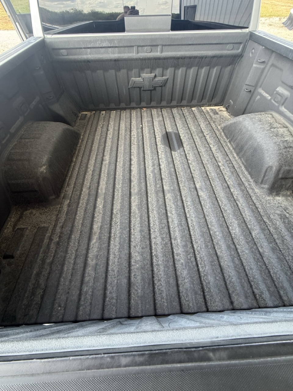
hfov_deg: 85.7
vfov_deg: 102.1
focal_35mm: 14
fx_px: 158
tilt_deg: -55.0
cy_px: 196
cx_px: 146
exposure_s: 1/99
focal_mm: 2.22
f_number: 2.2
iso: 125
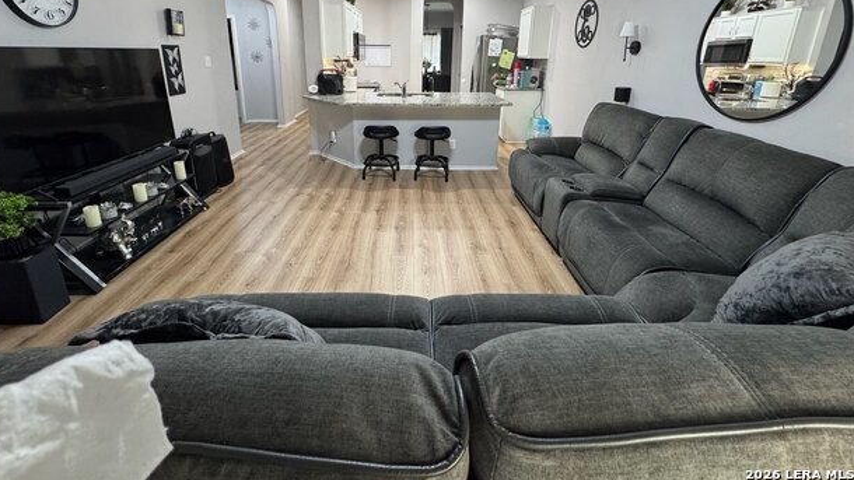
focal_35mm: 16
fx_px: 362
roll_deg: -0.1
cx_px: 409
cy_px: 147
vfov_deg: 64.7
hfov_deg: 99.3
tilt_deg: -15.5
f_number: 2.2
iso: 320
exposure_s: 1/60
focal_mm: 2.22
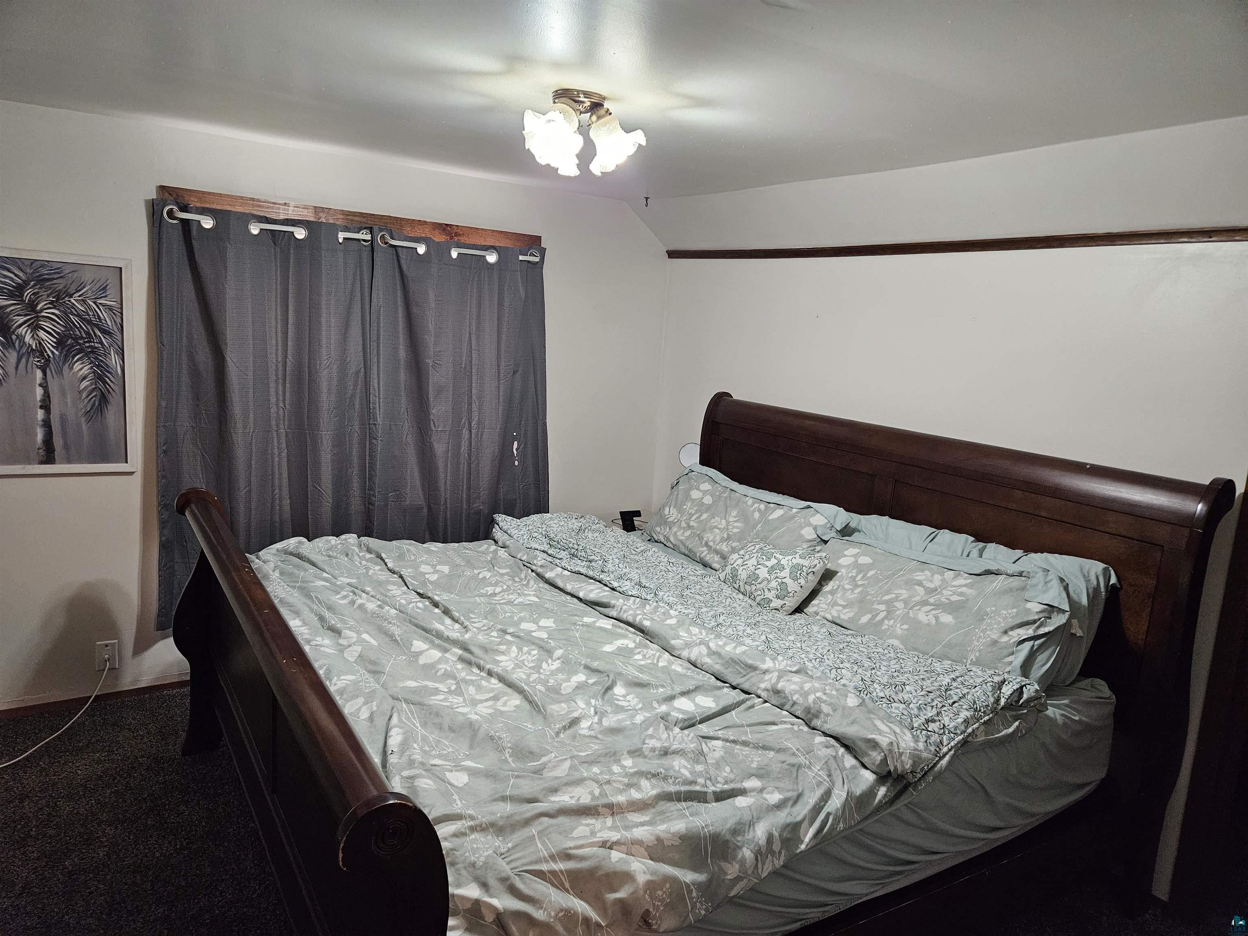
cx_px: 624
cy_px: 468
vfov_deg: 58.9
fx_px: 829
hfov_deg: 73.9
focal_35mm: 23
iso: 640
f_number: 1.8
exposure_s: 1/120
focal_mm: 5.4
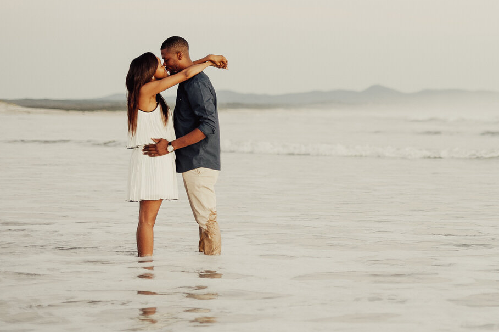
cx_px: 413
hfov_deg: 22.7
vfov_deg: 15.5
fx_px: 1219
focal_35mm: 88
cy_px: 95
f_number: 2
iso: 400
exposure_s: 1/160
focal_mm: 50
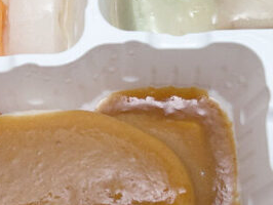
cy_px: 109
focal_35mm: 75
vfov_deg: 19.7
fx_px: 592
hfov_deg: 26.0
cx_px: 142
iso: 125
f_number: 1.5
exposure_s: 1/51
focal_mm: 5.7
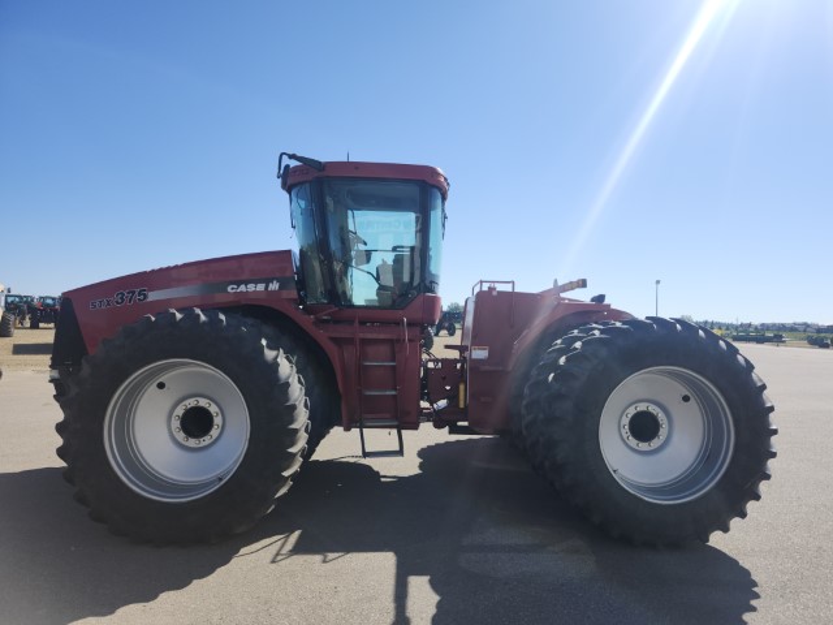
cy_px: 312
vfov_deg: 58.9
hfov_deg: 73.9
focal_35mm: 23
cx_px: 416
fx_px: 553
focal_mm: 5.54
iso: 25
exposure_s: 1/1619
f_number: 1.8
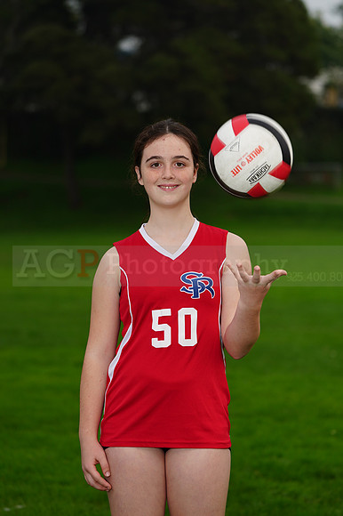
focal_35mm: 152
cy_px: 258
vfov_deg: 13.5
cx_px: 172
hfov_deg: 9.0
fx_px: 2175
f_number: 5
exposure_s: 1/250
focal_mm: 152
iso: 200
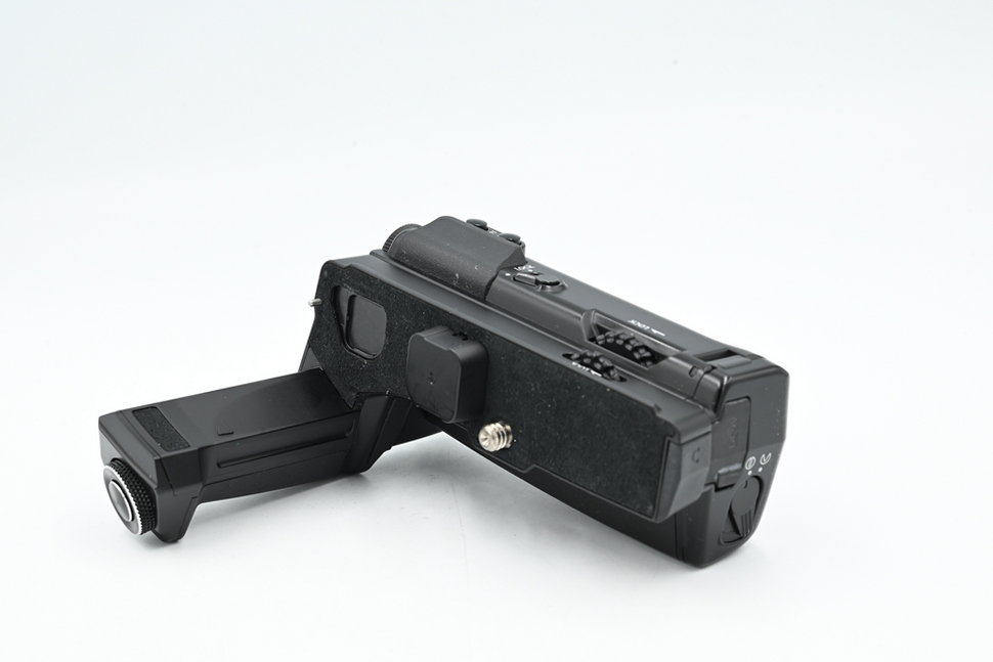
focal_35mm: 72
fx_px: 1986
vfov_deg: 18.9
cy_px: 331
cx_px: 496
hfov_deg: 28.1
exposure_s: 1/20
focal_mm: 72
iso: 200
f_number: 14
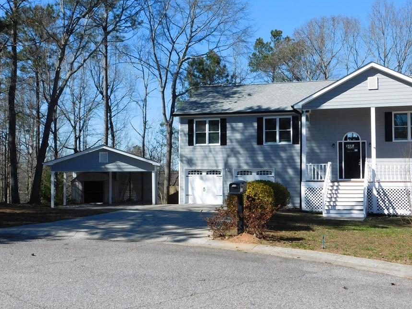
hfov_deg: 43.8
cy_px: 148
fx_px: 512
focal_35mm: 43
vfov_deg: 33.6
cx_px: 230
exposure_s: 1/1250
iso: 125
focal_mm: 6.3
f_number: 3.5
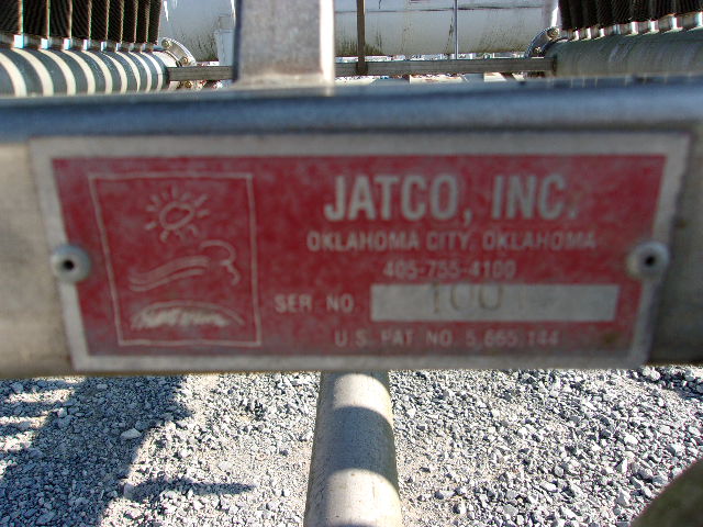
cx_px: 352
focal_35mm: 27
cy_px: 264
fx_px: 548
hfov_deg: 65.3
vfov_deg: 51.4
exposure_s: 1/50
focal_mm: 4.9
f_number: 10.4
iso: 80
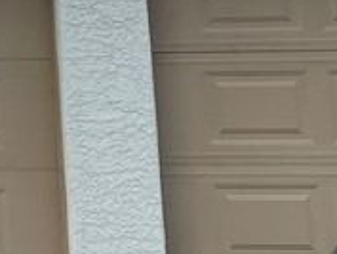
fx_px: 1461
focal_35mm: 150
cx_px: -284
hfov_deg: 12.0
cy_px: -162
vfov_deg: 9.5
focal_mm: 4.2
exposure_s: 1/121
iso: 50
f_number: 1.6
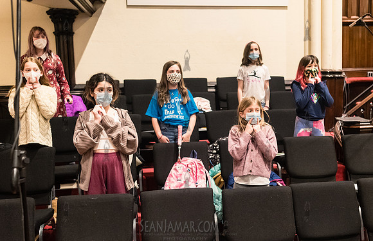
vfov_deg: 31.7
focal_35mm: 41
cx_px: 211
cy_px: 131
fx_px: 424
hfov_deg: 47.4
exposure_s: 1/125
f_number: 3.5
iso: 4000
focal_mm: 35
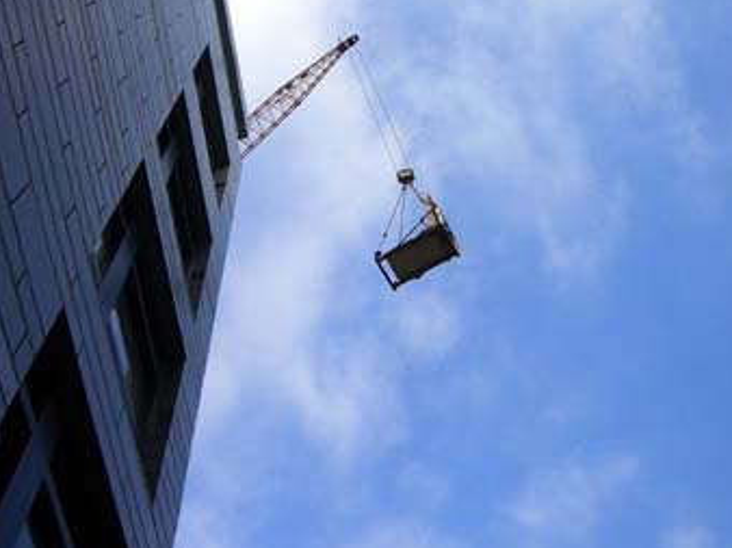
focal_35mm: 45
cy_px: 245
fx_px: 951
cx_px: 327
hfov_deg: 42.0
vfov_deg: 32.1
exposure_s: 1/640
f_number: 4.3
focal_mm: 6.2
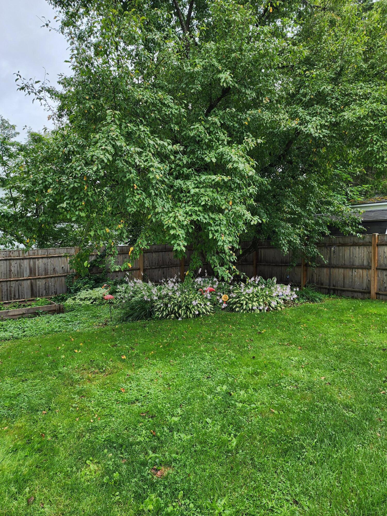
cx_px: 194
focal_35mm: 23
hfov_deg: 58.9
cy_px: 258
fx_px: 343
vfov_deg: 73.9
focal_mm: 6.4
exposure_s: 1/180
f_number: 1.8
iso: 25
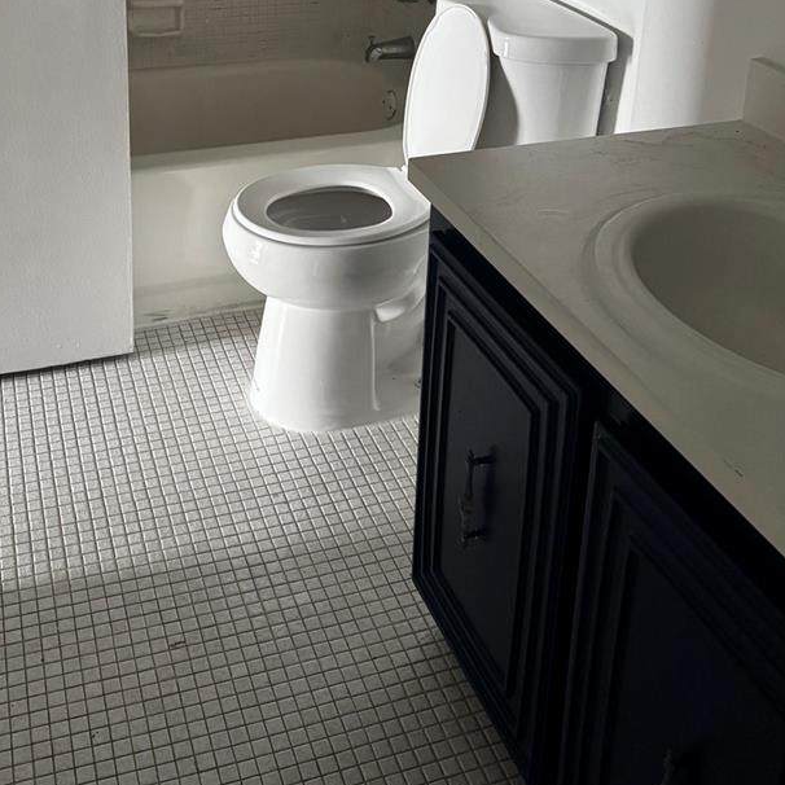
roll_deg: -0.5
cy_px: 48
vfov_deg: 36.9
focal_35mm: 42
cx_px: 323
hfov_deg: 39.9
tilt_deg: -16.3
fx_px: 1078
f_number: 1.78
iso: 640
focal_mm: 6.76
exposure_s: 1/60
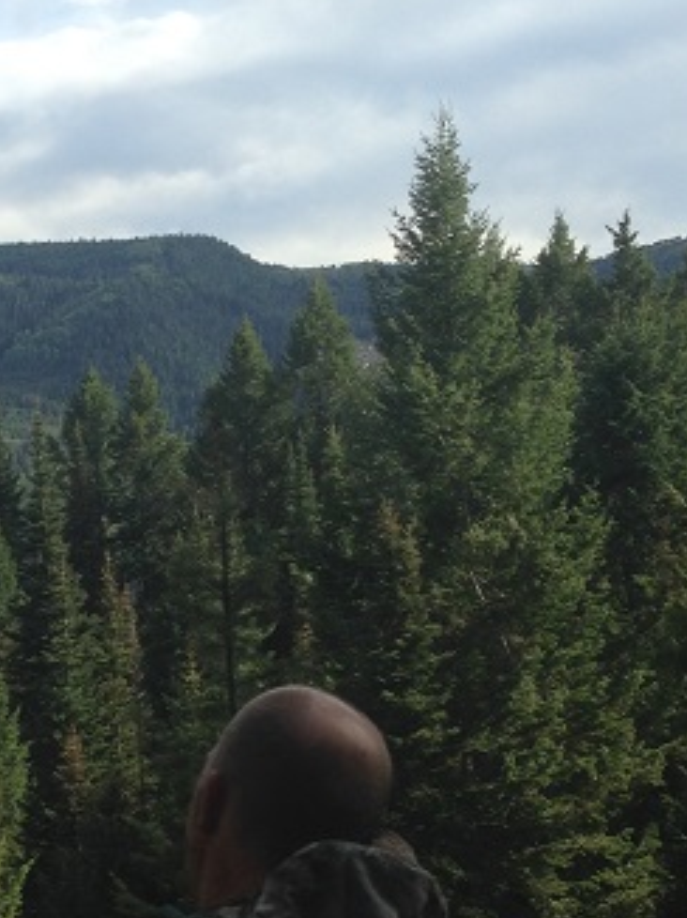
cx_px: -17
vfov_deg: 24.1
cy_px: 577
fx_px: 2146
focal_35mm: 81
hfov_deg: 17.7
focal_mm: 4.12
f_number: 2.4
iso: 50
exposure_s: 1/834
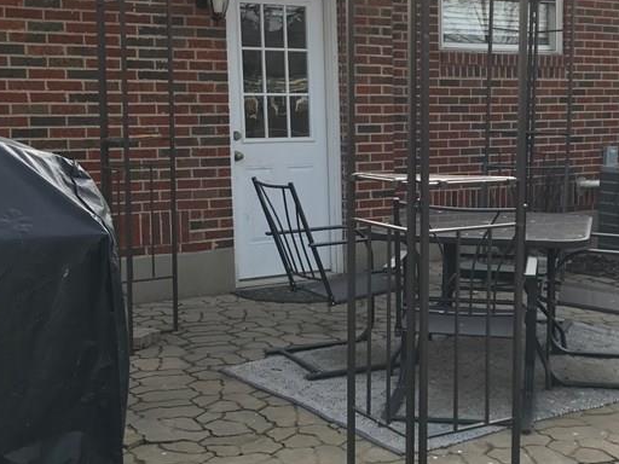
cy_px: 234
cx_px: 468
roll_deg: +1.2
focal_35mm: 56
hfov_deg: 33.6
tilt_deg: -8.0
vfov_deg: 26.1
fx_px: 1001
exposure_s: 1/493
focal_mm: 3.99
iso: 20
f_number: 1.8
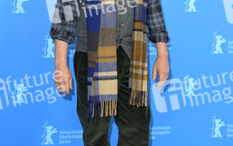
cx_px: 117
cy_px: 47
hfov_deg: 21.7
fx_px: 609
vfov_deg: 13.6
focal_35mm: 96
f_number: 5.6
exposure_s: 1/200
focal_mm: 62
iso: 1250
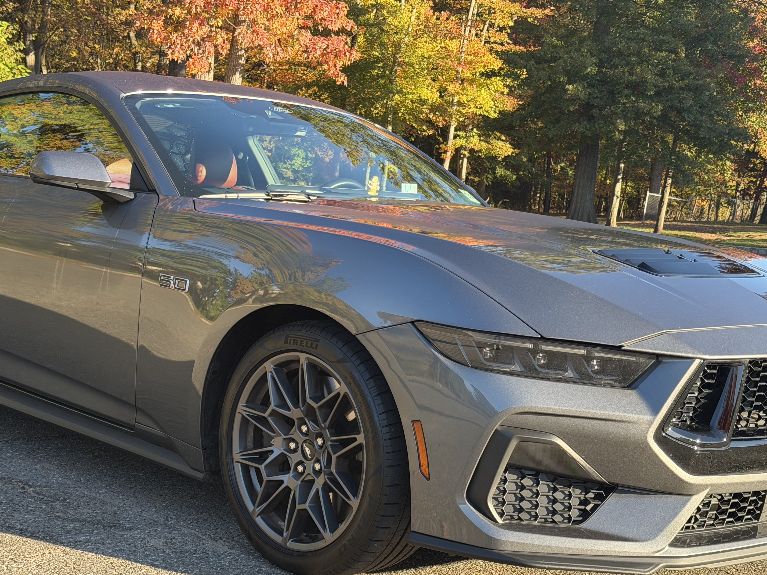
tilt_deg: -8.3
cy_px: 345
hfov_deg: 32.6
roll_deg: -4.9
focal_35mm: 59
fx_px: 1307
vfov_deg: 24.8
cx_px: 317
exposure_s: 1/503
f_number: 1.78
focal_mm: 6.76
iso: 64
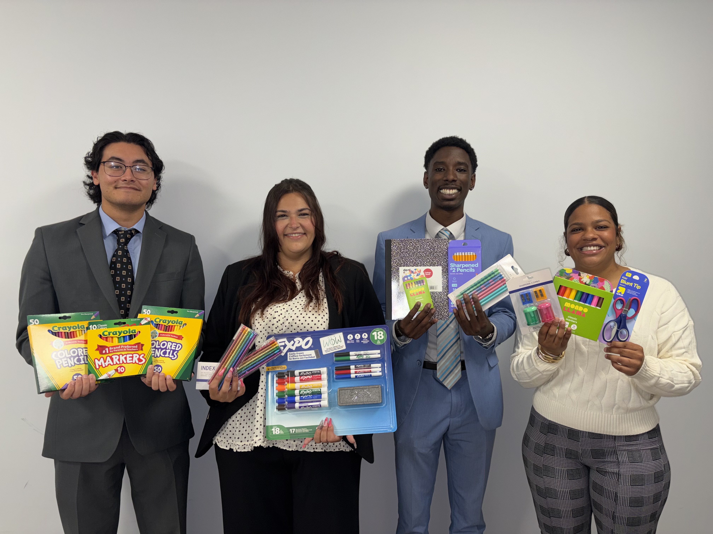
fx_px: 536
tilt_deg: -2.5
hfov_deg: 67.3
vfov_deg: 53.1
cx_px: 356
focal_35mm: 26
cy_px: 267
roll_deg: +0.7
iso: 50
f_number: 1.6
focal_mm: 5.96
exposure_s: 1/20
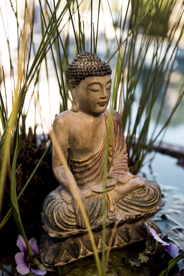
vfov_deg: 39.6
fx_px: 383
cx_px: 92
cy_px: 138
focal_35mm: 50
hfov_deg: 27.0
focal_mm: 50
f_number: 4.5
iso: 1100
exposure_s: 1/1000
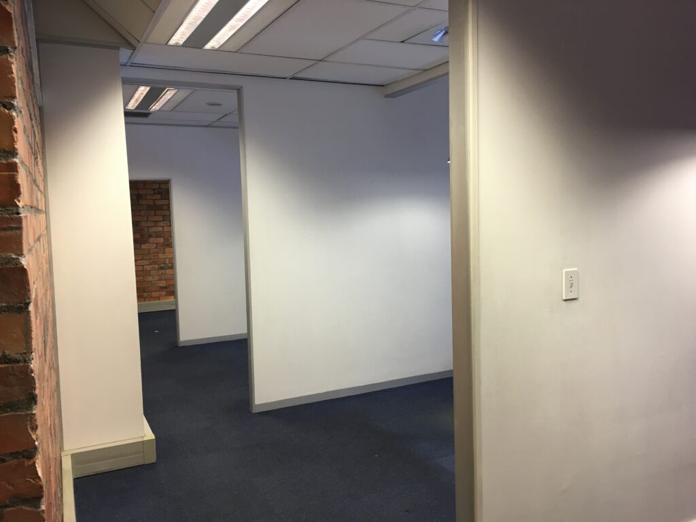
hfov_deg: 61.7
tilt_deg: -4.4
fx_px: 583
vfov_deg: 48.2
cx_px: 348
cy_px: 261
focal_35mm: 29
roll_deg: +1.7
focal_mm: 4.15
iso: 100
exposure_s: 1/33
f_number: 2.2
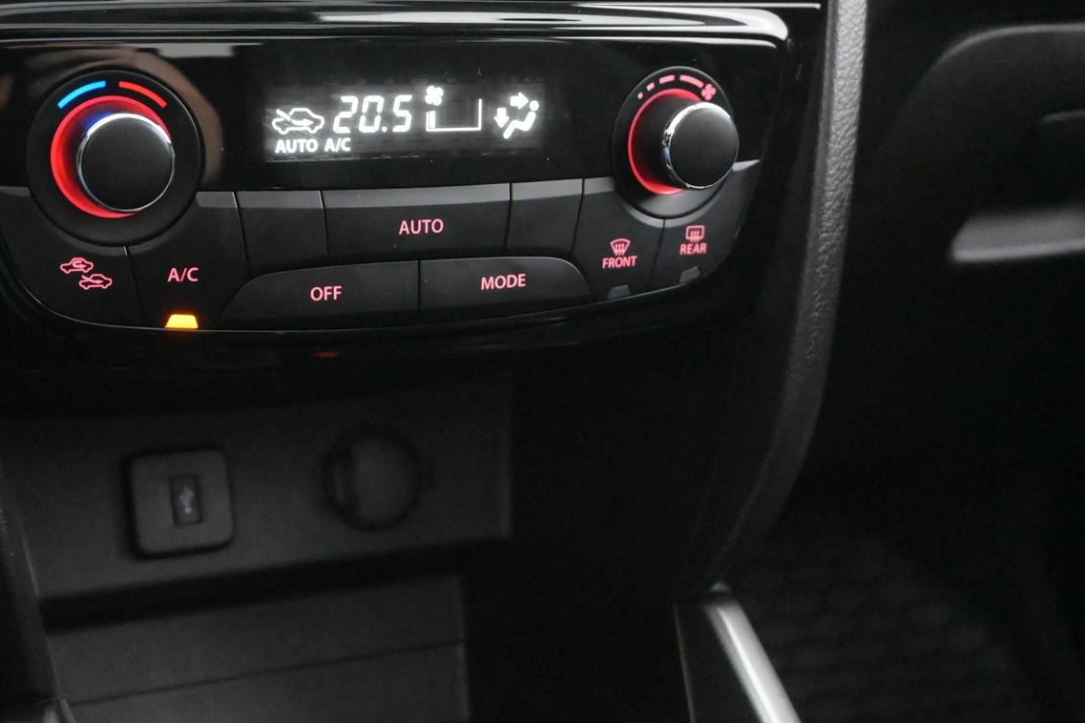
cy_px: 332
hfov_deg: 40.7
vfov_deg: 28.0
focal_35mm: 48
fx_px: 1449
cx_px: 393
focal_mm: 22.5
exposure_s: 1/40
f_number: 4
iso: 12800
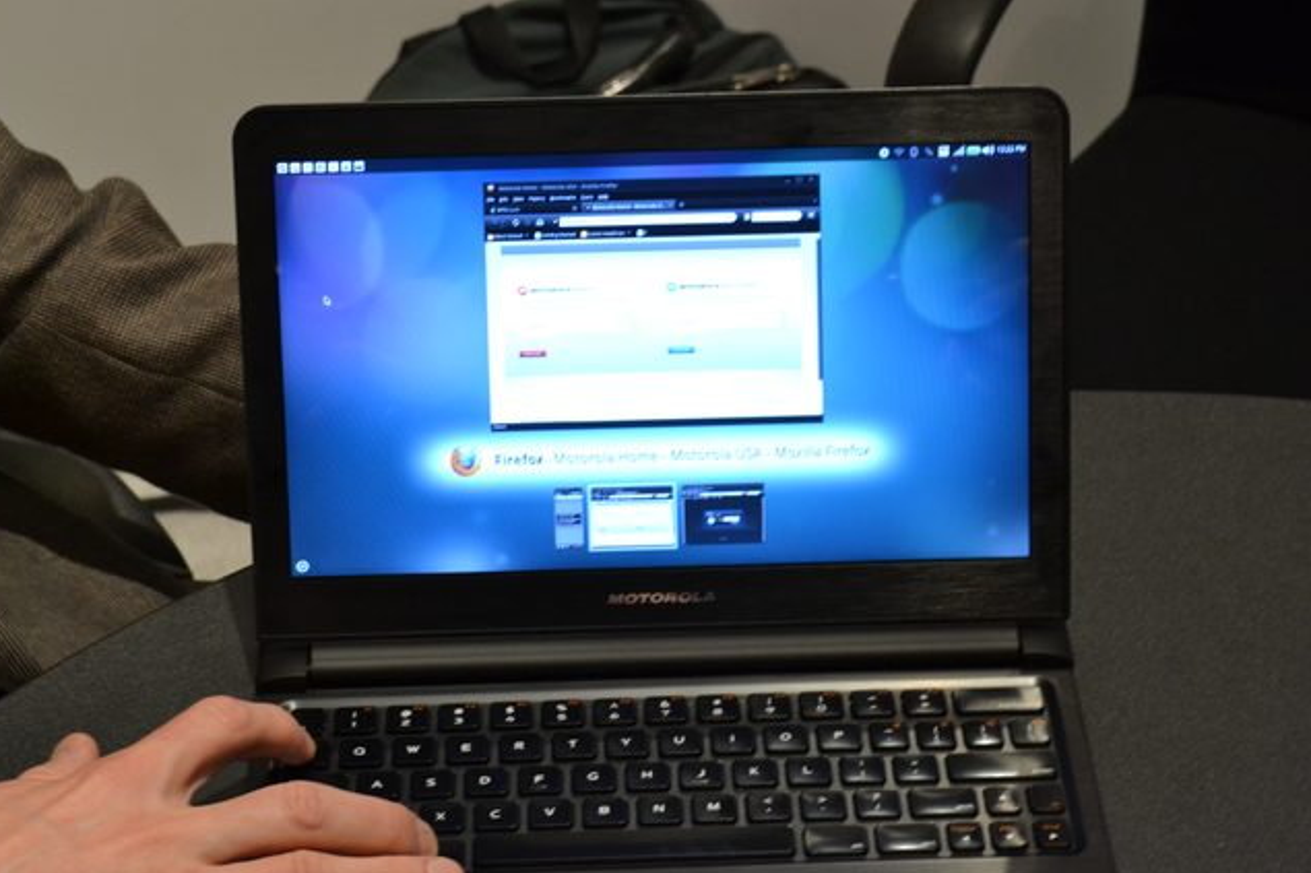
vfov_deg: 16.2
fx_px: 3077
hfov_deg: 24.1
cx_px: 646
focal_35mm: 85
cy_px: 445
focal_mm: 55
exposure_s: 1/15
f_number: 11
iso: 1600
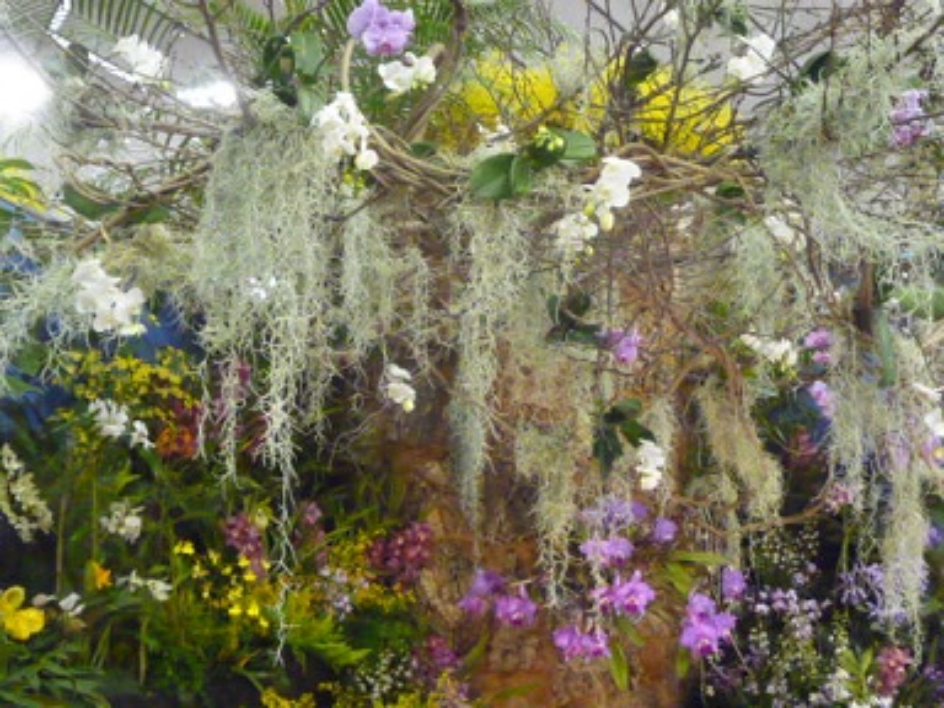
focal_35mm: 54
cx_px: 472
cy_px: 354
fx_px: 1473
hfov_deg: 35.5
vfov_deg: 27.0
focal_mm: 5.3
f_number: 3.5
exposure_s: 1/60
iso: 800
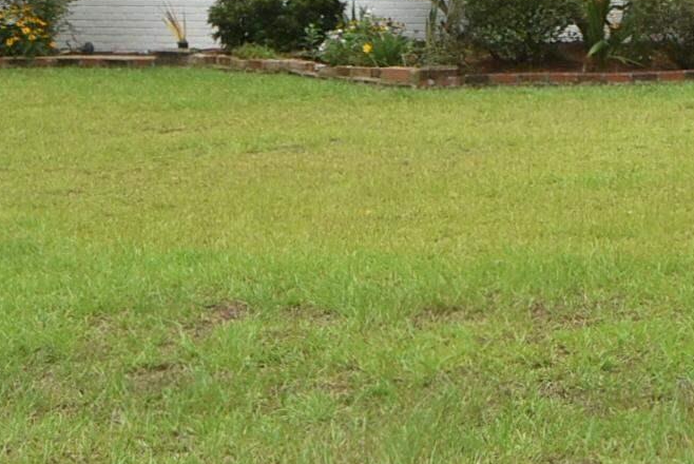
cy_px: -227
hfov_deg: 18.0
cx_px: 1014
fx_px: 1973
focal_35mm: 102
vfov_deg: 12.7
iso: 100
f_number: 11
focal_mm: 15
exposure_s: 1/200
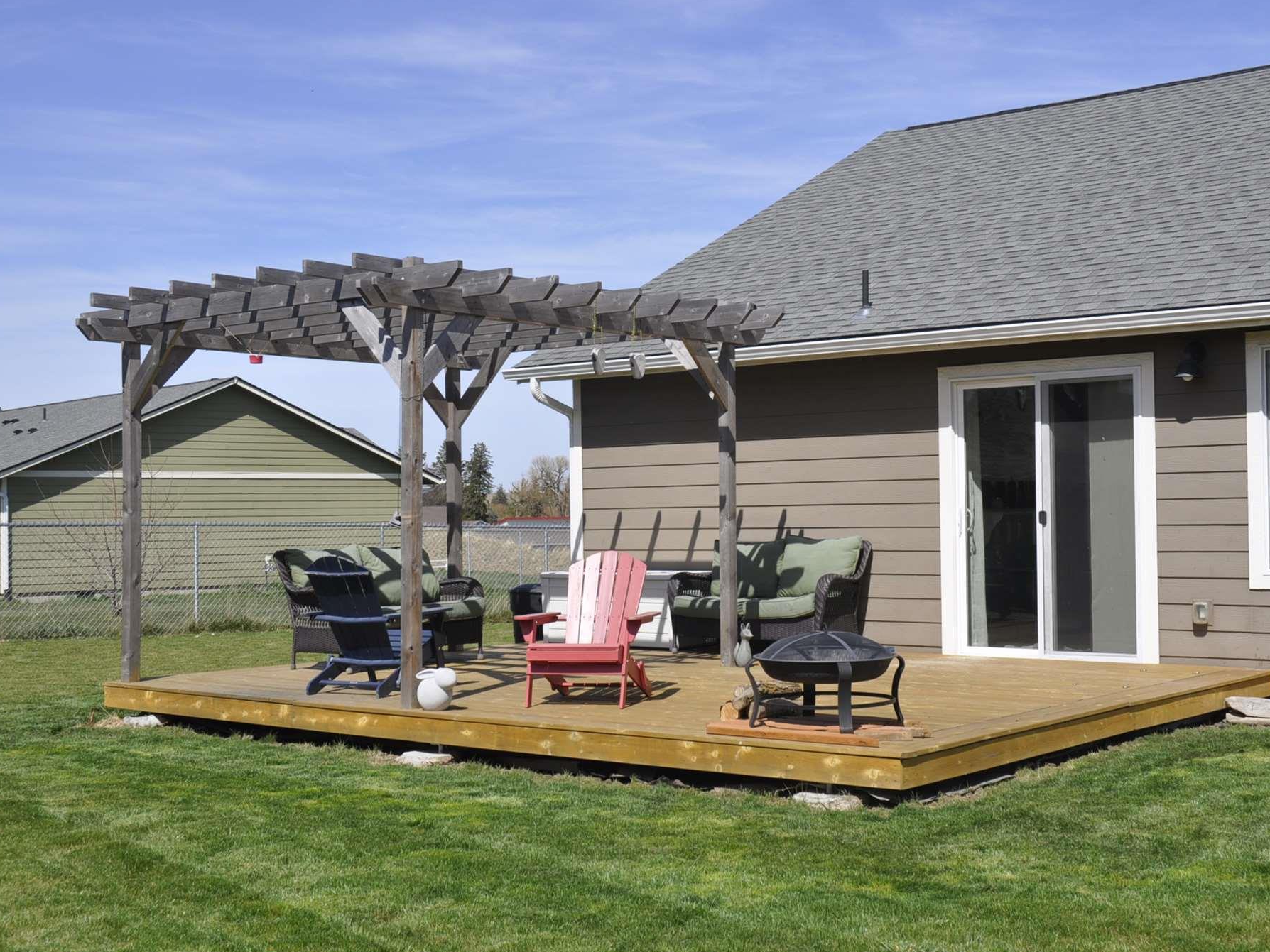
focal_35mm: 45
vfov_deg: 32.5
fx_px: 1634
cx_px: 697
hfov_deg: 42.4
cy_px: 479
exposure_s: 1/400
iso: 200
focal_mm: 27
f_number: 10
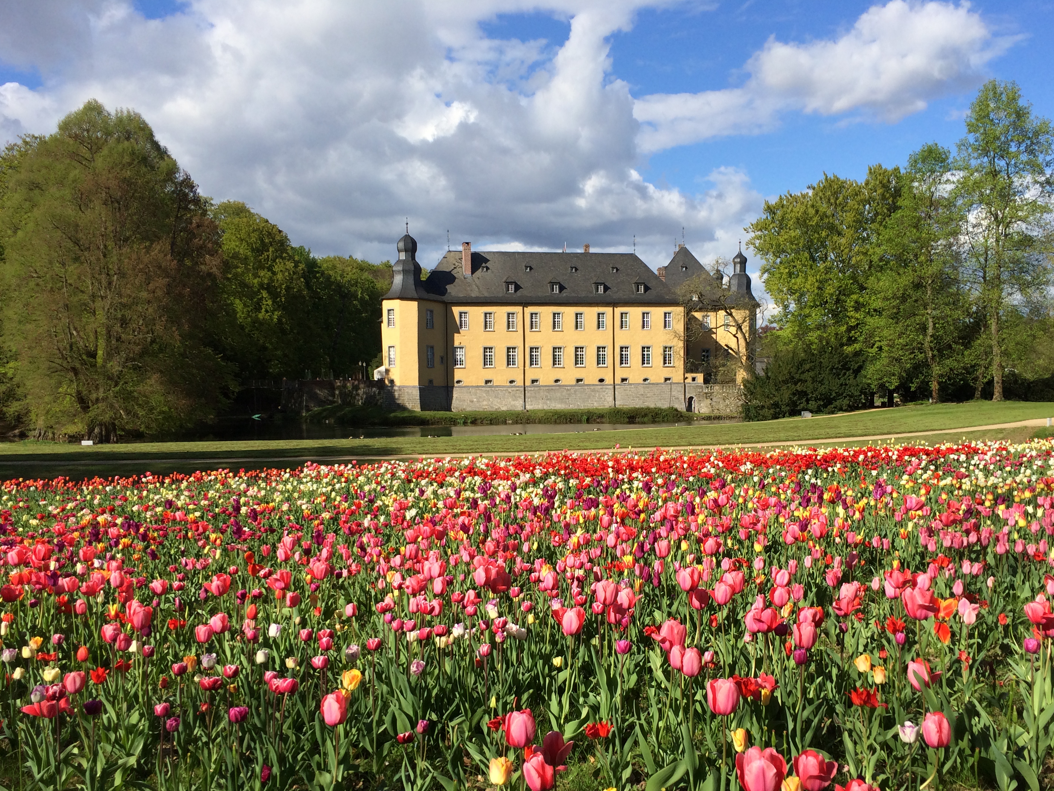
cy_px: 457
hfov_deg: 52.6
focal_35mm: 35
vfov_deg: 40.6
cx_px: 561
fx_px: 1066
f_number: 2.2
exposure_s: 1/2160
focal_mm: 4.12
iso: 32
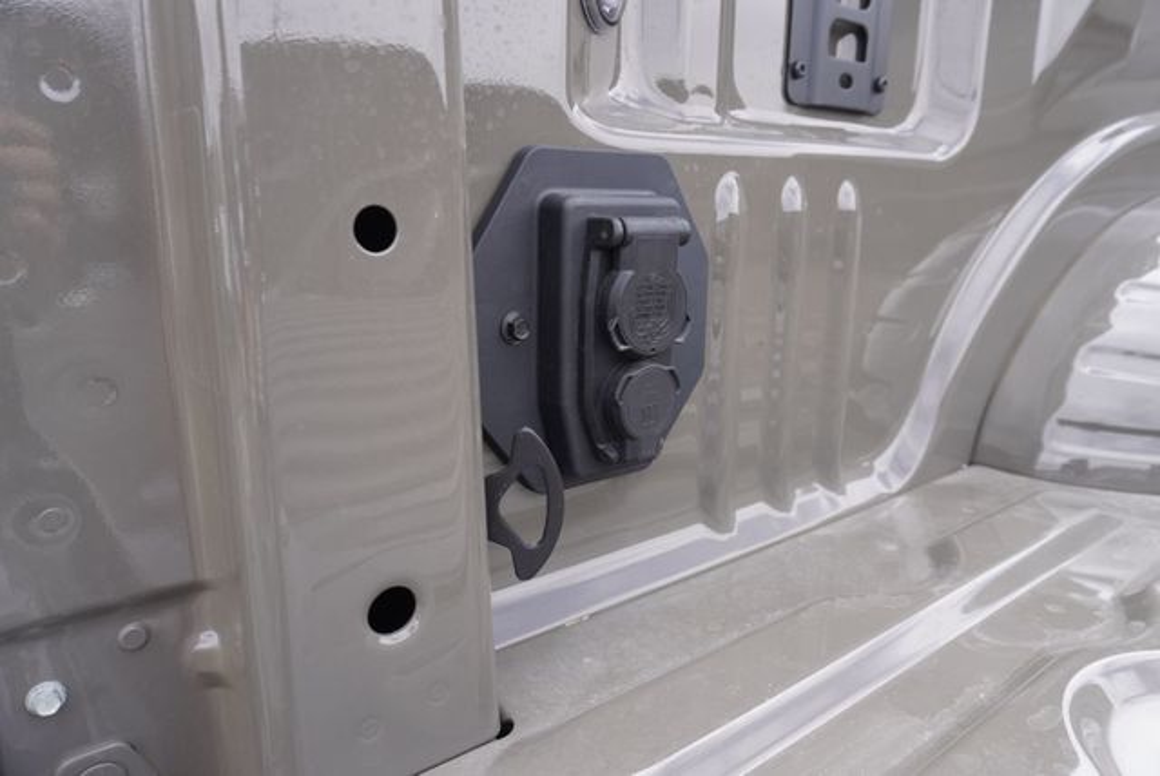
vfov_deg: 53.2
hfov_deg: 73.7
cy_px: 388
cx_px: 580
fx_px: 774
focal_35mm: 24
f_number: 5
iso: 100
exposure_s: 1/100
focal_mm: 16
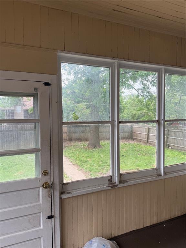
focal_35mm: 24
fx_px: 172
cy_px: 124
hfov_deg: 56.8
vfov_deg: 71.6
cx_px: 93
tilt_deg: -4.8
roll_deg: -0.3
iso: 100
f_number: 1.78
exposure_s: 1/338
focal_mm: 6.76
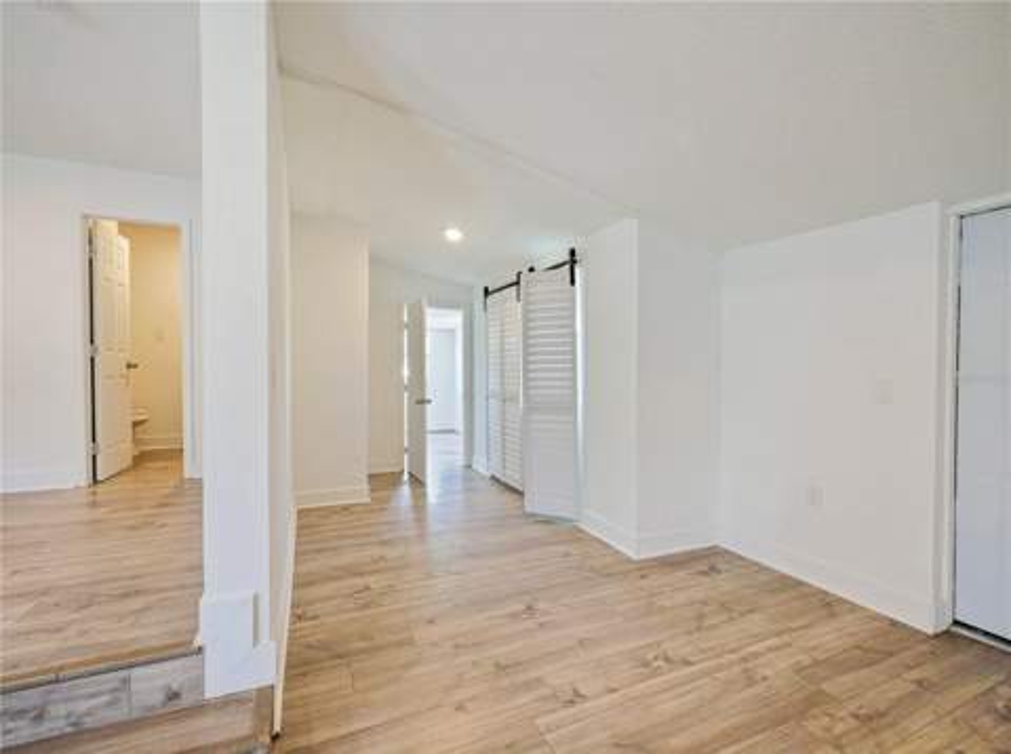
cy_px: 377
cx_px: 506
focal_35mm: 14
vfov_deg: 85.5
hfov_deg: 102.2
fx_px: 408
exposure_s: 1/60
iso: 2500
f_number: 4
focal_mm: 7
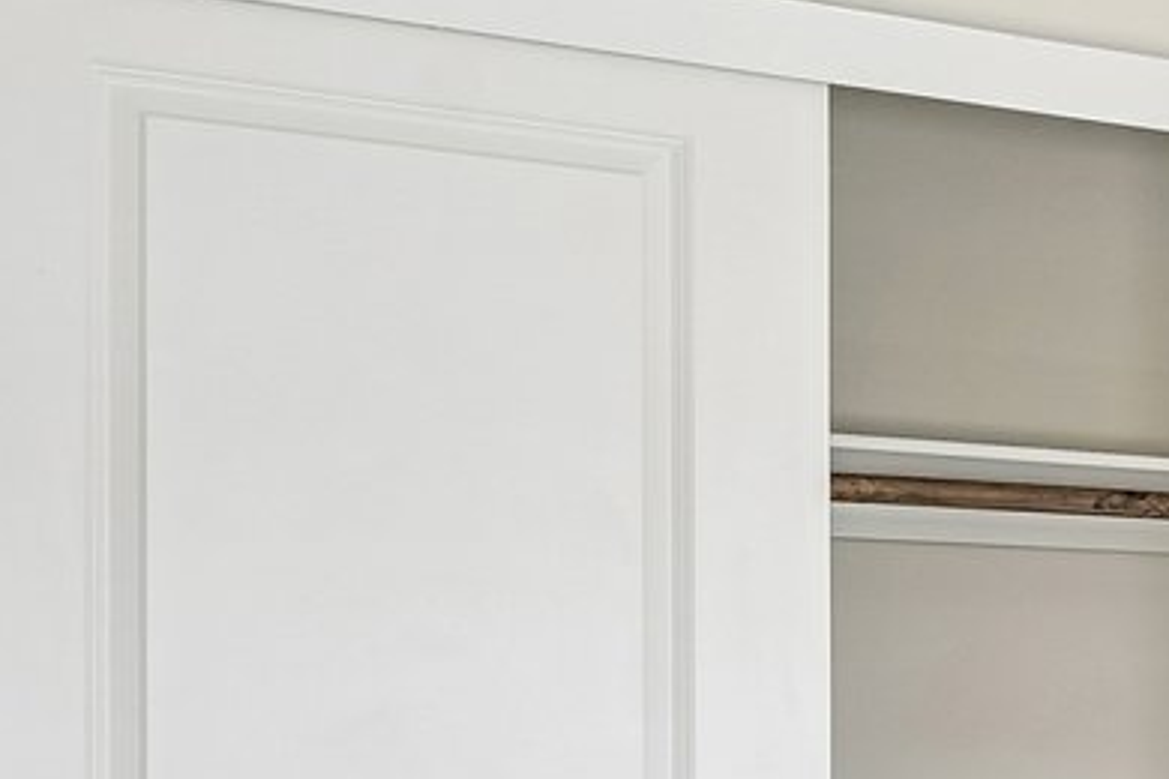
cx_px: 2050
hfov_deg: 19.0
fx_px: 2744
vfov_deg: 15.9
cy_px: 742
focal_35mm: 85
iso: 400
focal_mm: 16.1
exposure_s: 1/60
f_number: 8
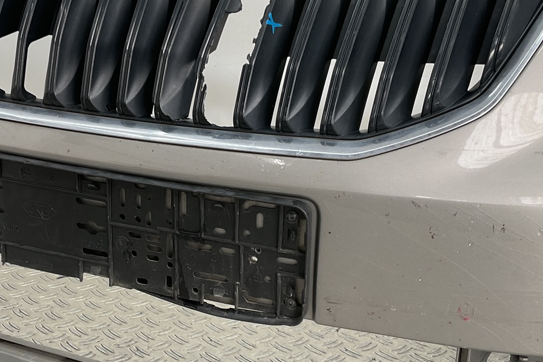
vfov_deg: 25.0
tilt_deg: -19.2
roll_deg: -3.8
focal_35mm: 54
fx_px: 815
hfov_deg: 36.7
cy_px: 212
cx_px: 208
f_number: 1.8
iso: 20
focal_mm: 3
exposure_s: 1/100
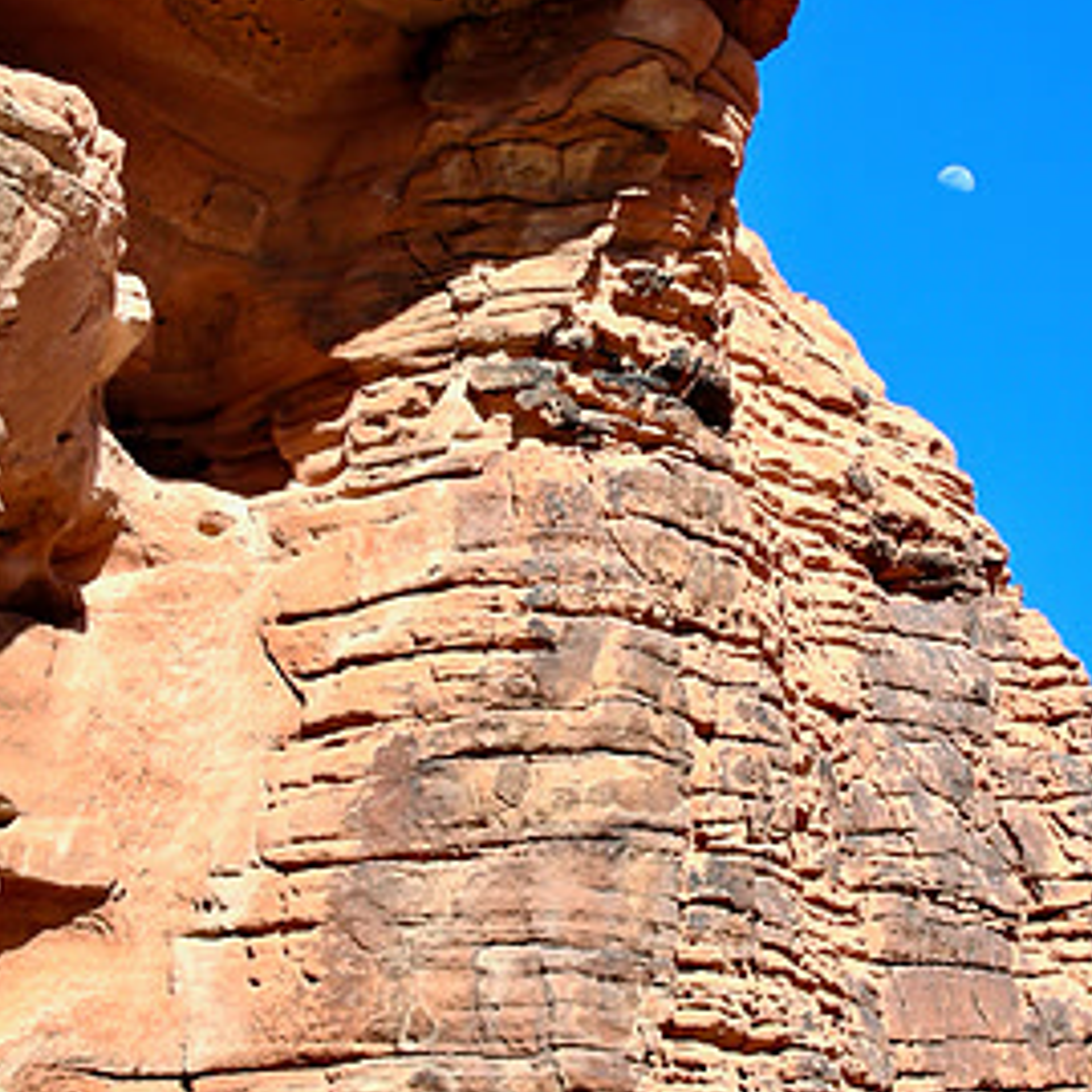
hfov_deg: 16.1
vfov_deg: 16.1
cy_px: 296
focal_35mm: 108
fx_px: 3855
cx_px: 674
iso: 50
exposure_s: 1/182
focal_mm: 12.2
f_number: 4.4
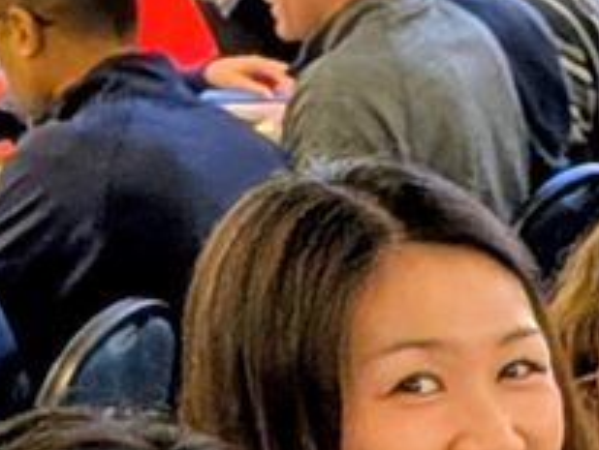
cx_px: 1541
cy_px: 546
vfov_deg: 7.9
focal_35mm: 186
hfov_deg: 9.3
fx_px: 3222
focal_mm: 4.53
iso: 25
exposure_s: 1/229
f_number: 1.7
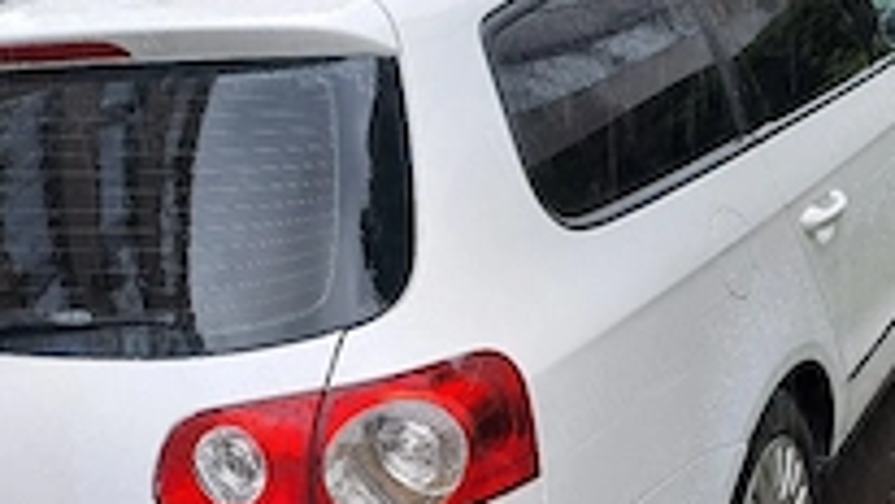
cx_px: 369
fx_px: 1258
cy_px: 443
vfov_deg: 22.2
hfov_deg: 39.0
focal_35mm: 53
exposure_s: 1/100
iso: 32
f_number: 1.8
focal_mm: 4.65
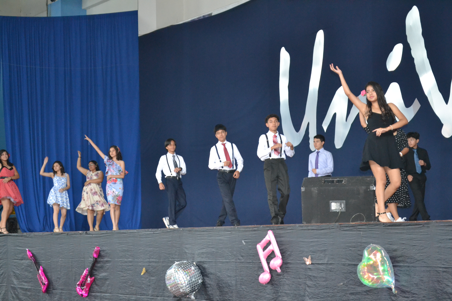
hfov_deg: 28.1
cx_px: 226
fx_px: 904
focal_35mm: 72
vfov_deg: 18.9
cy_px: 150
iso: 3200
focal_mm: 48
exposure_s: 1/60
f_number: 5.3
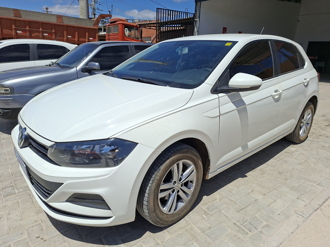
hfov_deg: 73.9
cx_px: 165
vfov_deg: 58.9
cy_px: 124
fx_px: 219
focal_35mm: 23
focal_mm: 5.54
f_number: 1.8
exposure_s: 1/4132
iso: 50
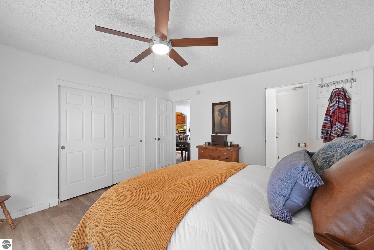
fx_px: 145
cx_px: 187
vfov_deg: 81.3
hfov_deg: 104.2
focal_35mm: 14
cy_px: 125
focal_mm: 14
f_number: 10
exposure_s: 1/30
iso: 2000
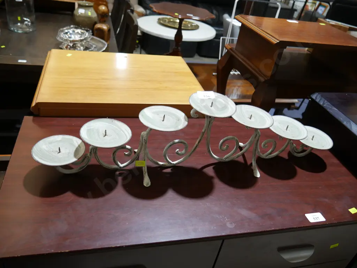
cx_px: 178
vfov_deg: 49.8
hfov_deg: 63.4
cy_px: 134
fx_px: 289
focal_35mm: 28
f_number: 3.5
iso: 320
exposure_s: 1/60
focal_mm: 14
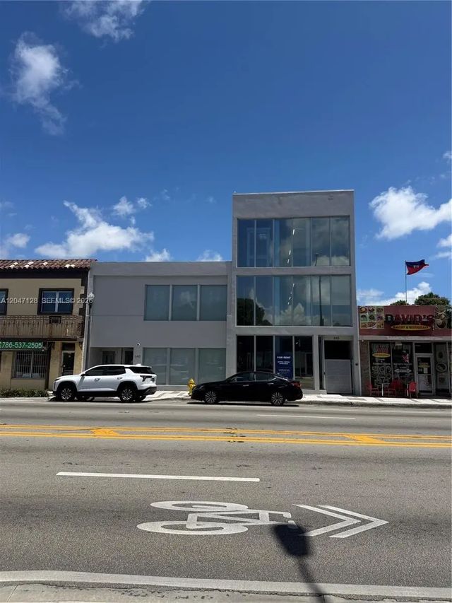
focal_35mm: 24
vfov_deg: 71.6
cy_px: 302
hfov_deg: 56.8
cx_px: 226
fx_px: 418
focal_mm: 6.76
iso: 80
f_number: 1.78
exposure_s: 1/6711
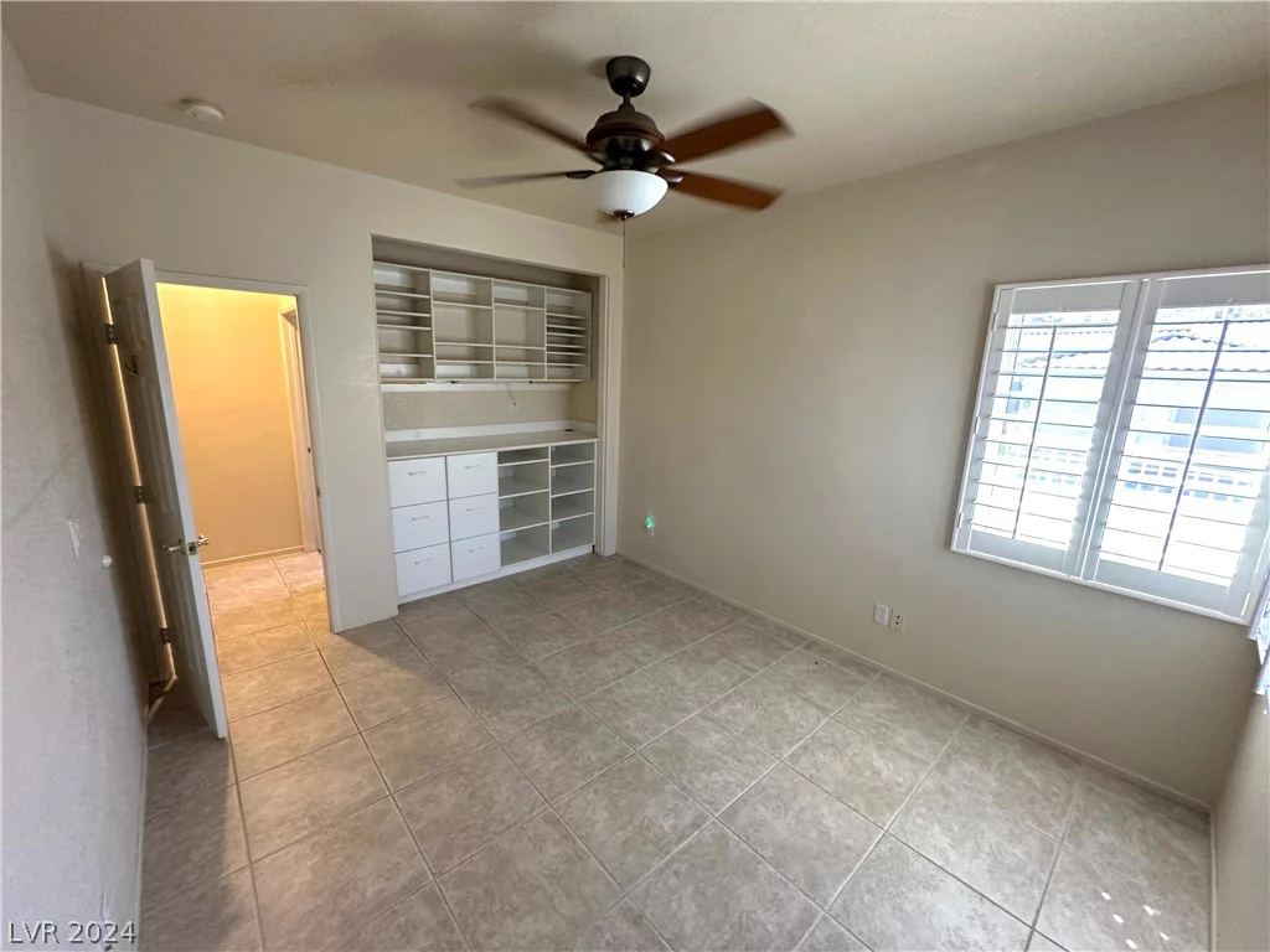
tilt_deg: -6.6
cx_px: 635
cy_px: 476
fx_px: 514
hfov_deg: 102.1
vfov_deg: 85.7
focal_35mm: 14
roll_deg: -2.1
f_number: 2.2
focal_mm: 2.22
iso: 320
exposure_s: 1/60
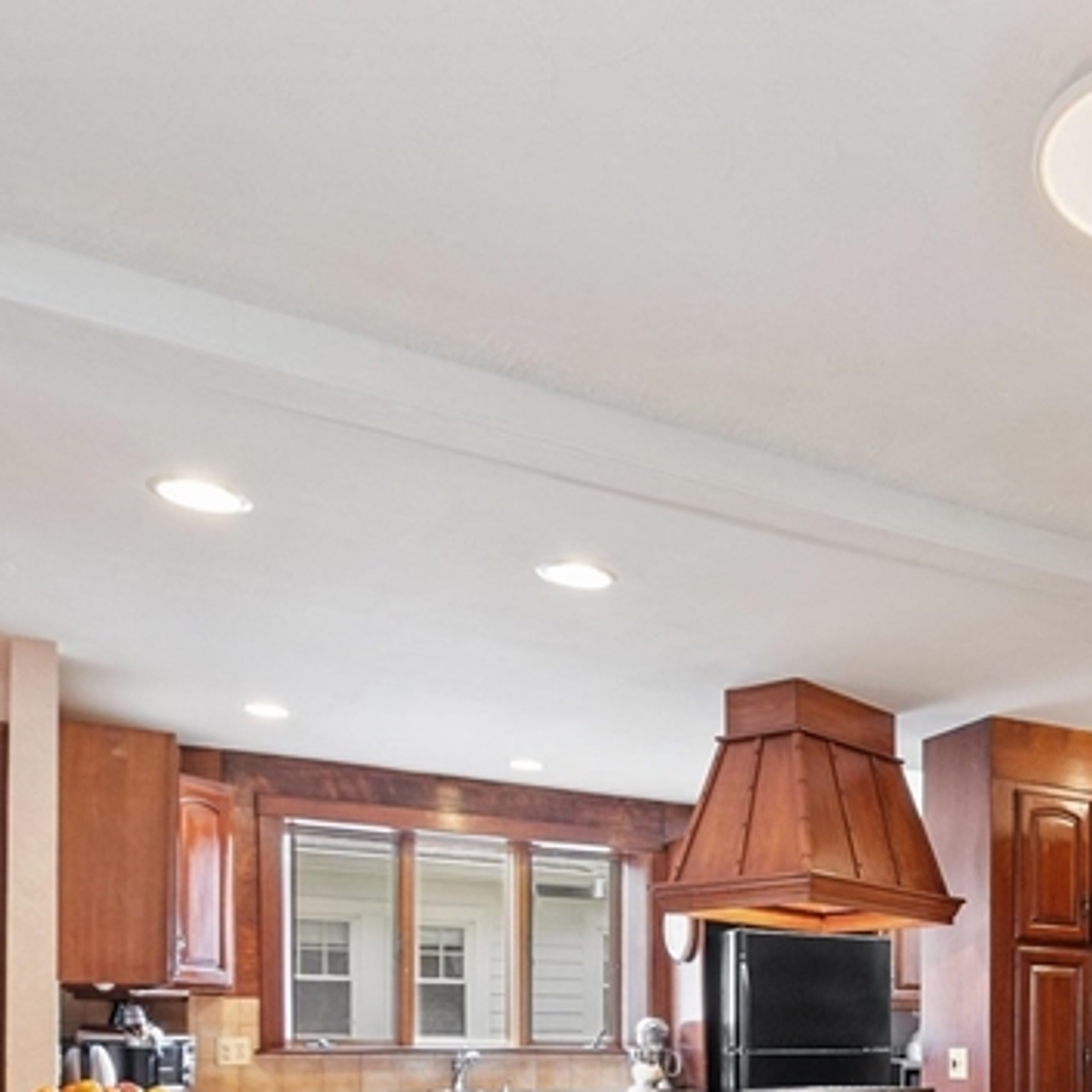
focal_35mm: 37
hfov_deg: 39.3
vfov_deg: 40.6
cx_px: 1107
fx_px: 1321
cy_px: 1032
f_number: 7.1
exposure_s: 1/2
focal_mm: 10
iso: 400
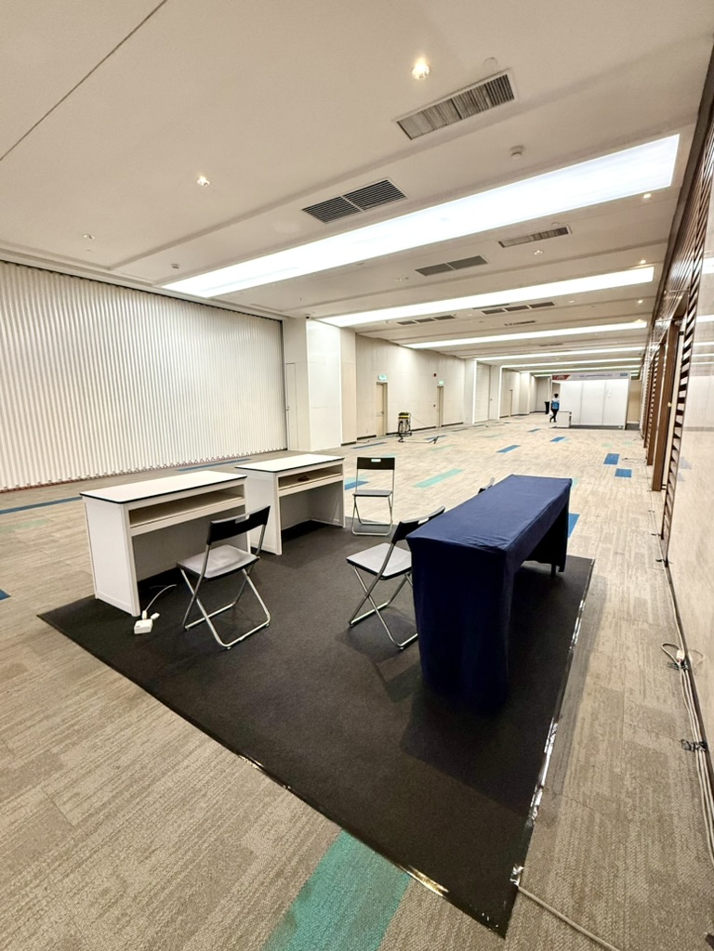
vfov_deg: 102.1
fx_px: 385
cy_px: 476
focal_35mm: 14
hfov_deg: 85.7
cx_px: 357
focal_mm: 2.22
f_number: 2.2
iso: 250
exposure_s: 1/99
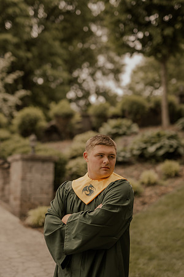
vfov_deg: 27.0
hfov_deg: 18.2
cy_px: 138
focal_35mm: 75
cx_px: 92
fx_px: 575
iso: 64
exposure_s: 1/800
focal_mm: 50
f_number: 1.8
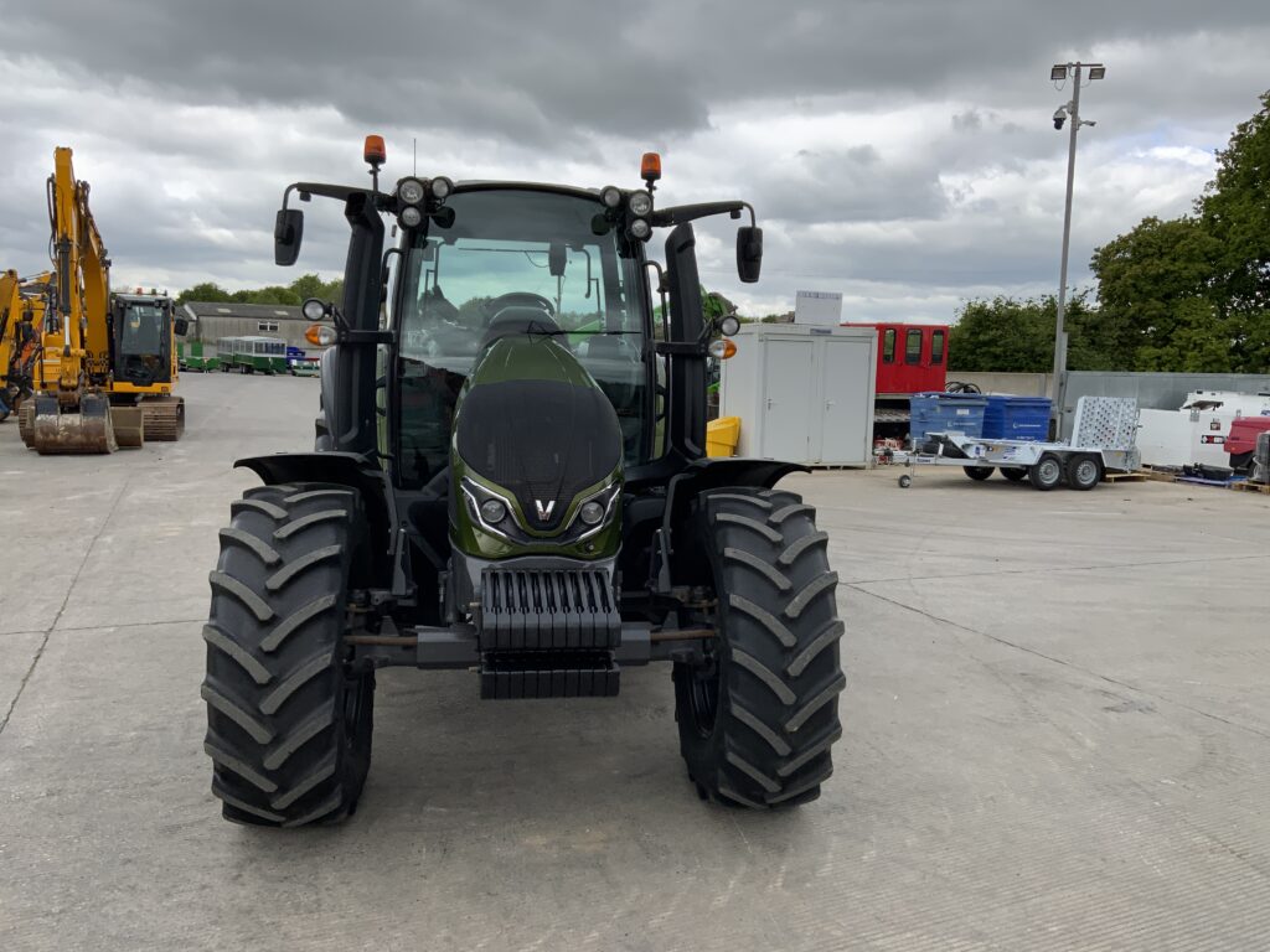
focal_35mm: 29
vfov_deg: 48.2
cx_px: 635
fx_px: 1064
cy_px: 476
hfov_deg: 61.7
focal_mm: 3
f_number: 1.8
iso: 16
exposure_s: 1/792
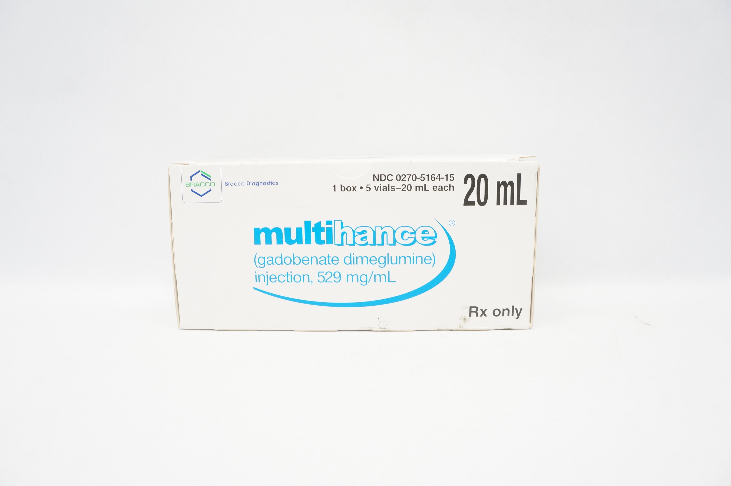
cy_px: 243
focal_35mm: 27
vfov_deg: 47.8
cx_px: 366
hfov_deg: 67.4
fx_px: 548
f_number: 6.3
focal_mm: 18
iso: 800
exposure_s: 1/50
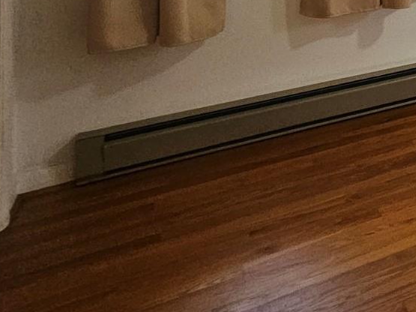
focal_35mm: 48
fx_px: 577
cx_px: 673
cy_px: -166
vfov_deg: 23.6
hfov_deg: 25.4
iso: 250
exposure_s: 1/60
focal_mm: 2.2
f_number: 2.2
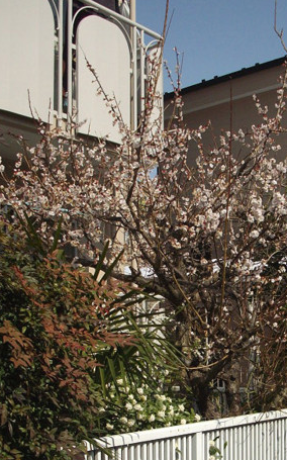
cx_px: 241
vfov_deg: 29.3
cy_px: 346
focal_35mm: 69
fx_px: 864
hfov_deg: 18.6
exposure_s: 1/500
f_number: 5.6
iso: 80
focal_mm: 6.2
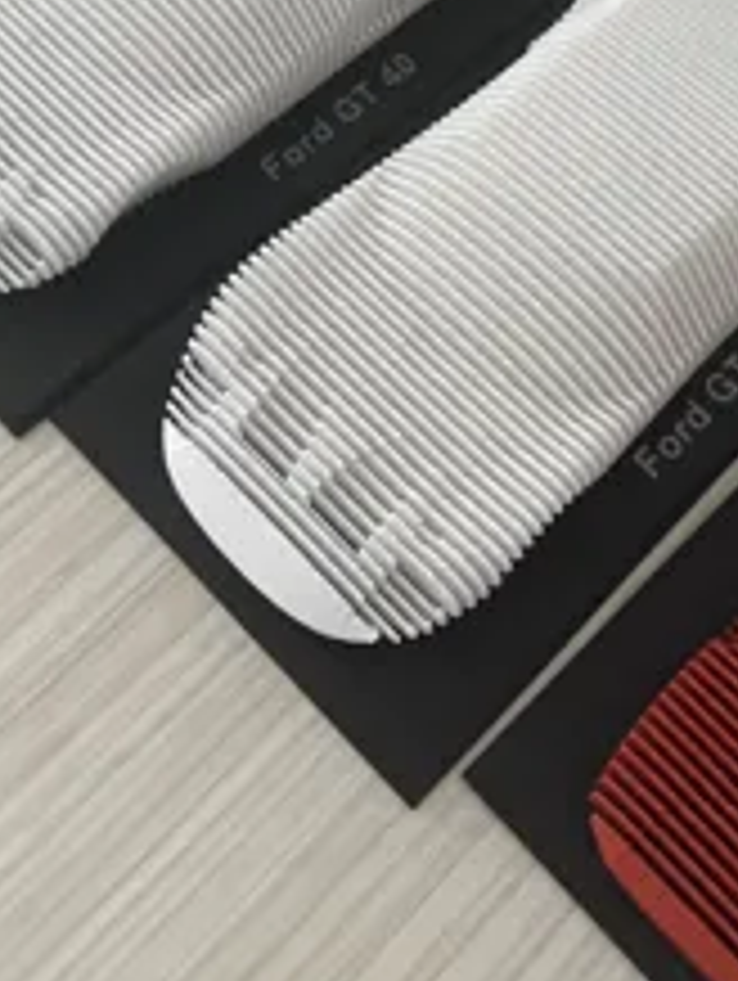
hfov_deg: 32.7
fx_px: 1248
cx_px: 486
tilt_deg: -60.9
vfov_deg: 41.7
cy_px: 252
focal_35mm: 44
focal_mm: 6.86
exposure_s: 1/60
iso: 400
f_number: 1.78
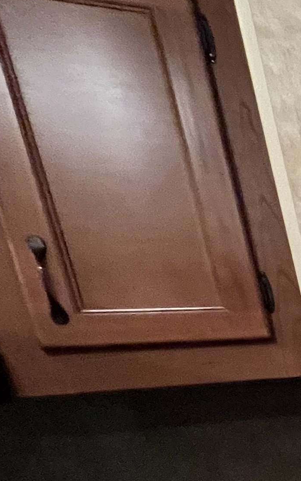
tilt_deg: -17.2
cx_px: 848
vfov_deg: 36.2
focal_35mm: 50
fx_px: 656
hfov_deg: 12.5
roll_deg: +1.6
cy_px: 484
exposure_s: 1/60
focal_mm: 1.57
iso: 800
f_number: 1.8
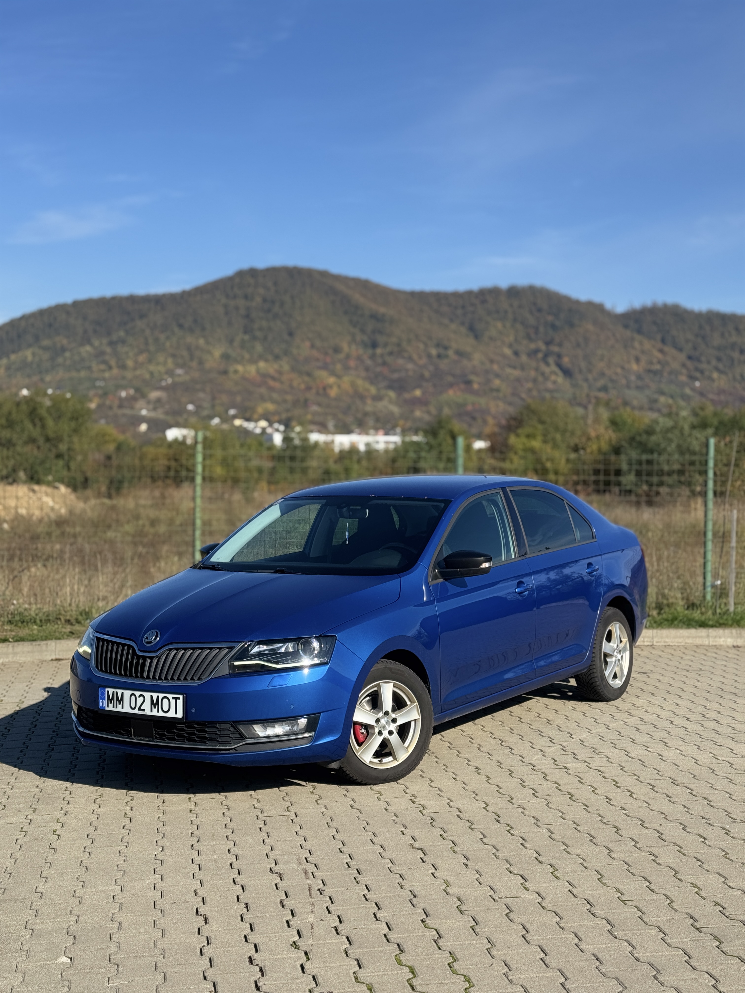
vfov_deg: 39.7
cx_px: 372
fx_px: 1377
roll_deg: -0.8
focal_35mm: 48
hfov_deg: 30.3
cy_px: 496
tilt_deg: -0.7
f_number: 1.78
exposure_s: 1/4310
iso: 64
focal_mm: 6.76
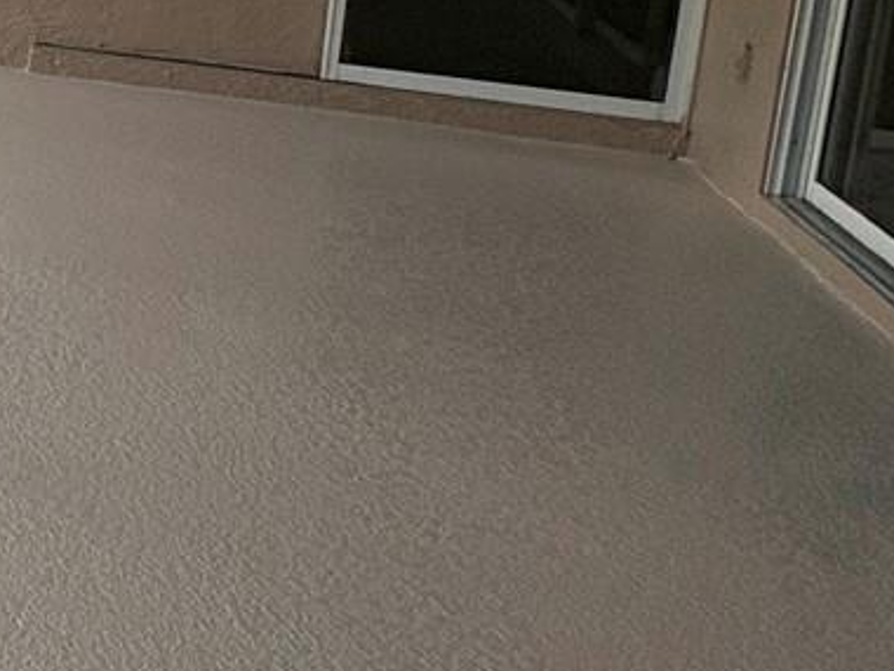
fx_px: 1524
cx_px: -856
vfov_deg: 23.0
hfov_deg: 19.6
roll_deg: -0.2
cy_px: -104
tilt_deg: -6.9
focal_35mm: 59
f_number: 2.2
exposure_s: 1/255
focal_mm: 2.22
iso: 40
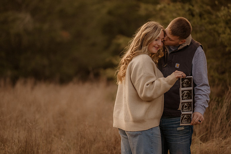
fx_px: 546
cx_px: 116
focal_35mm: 85
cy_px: 77
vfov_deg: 16.1
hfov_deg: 23.9
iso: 320
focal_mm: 85
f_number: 1.4
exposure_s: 1/1000
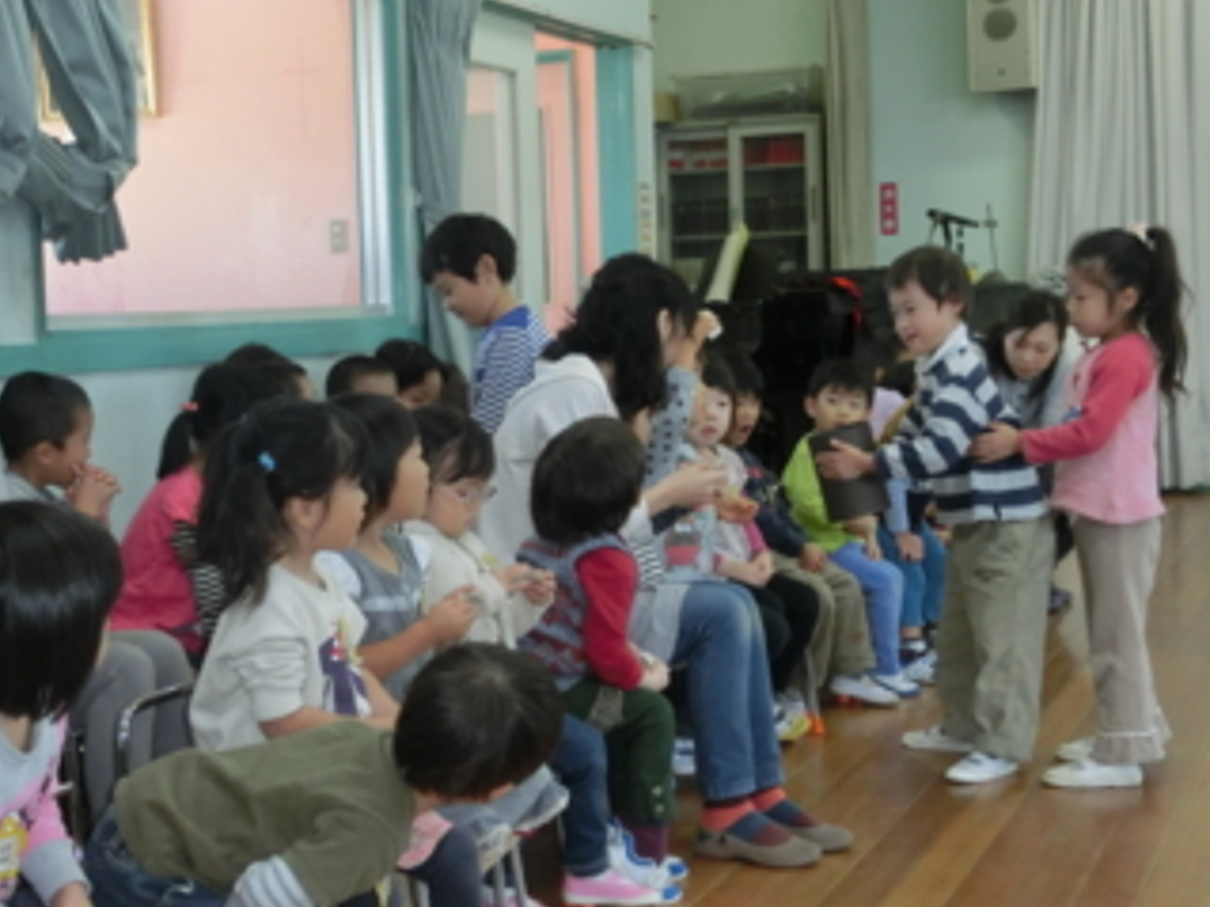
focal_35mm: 59
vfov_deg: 24.8
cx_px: 474
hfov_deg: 32.6
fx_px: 2062
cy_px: 444
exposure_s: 1/60
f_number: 4.2
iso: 400
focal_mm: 8.29
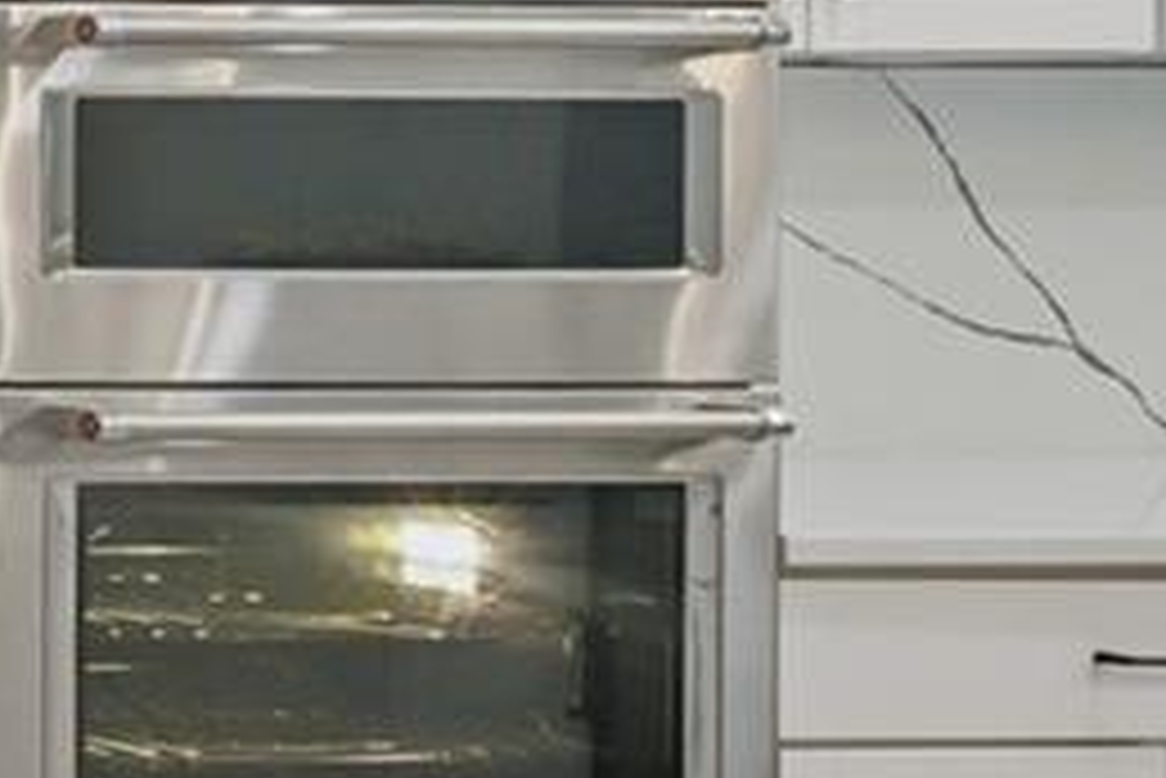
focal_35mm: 74
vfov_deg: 18.2
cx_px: -1886
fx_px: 2398
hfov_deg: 13.7
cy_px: 126
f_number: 8
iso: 800
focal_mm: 12
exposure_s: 1/15
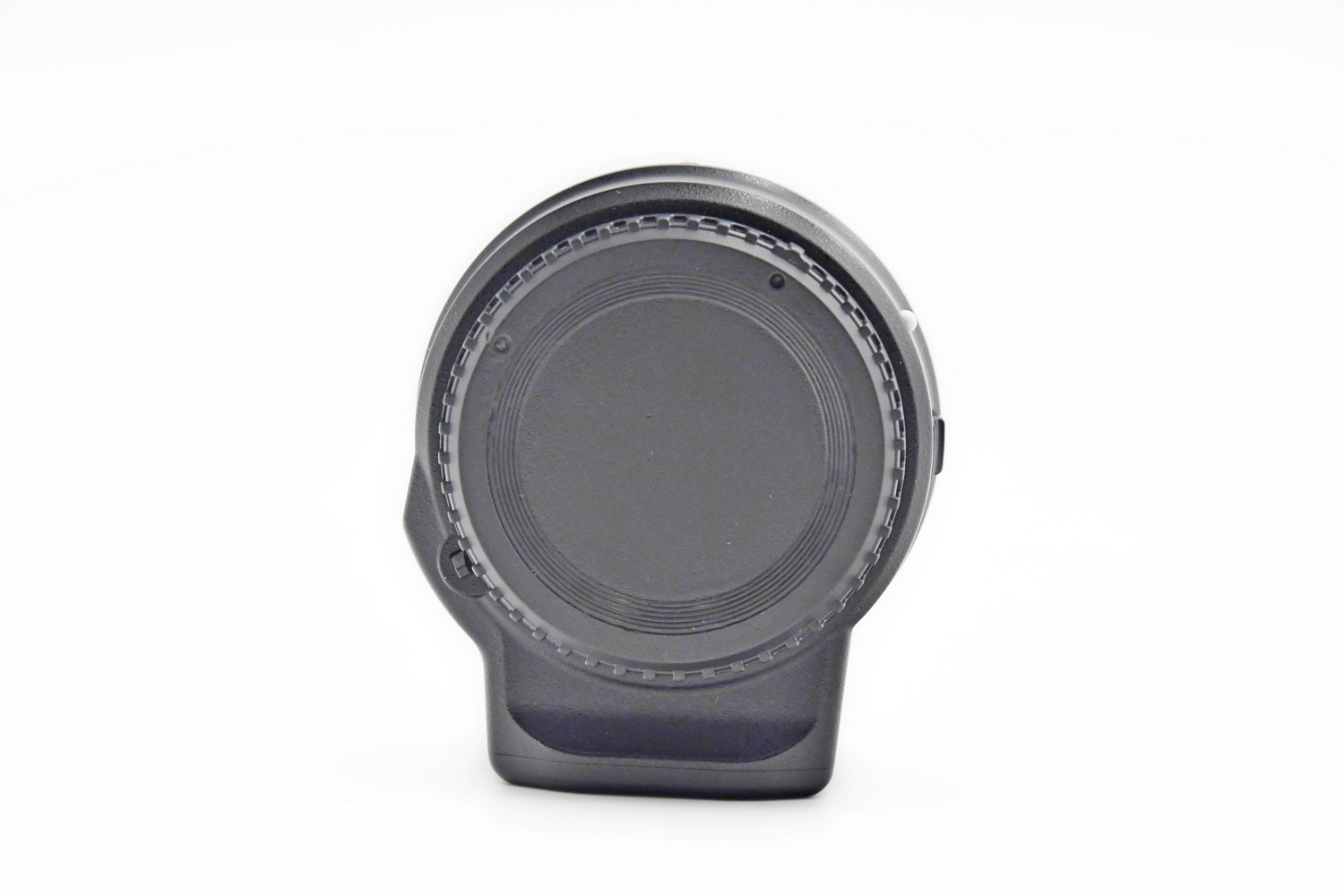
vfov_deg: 13.0
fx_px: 3920
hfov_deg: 19.5
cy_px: 448
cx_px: 672
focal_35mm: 105
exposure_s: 1/160
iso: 1600
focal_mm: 70
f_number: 8
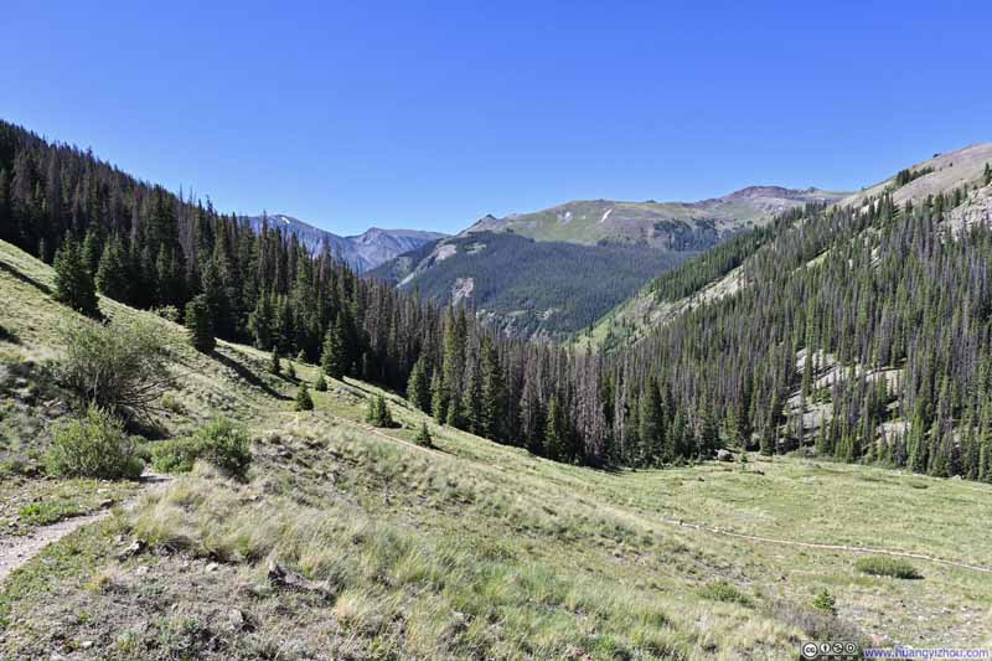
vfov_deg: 53.1
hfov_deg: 73.8
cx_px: 496
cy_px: 330
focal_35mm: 24
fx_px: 661
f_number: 6.3
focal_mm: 24
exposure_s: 1/250
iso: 64
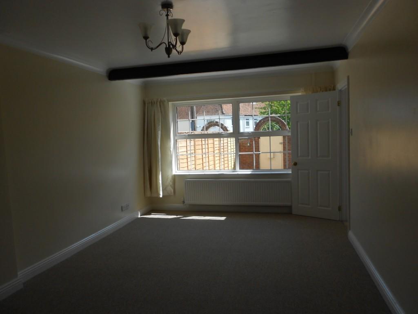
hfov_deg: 67.3
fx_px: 314
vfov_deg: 53.1
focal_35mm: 26
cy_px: 157
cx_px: 209
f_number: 3.2
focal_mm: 4.6
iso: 80
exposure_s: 1/400
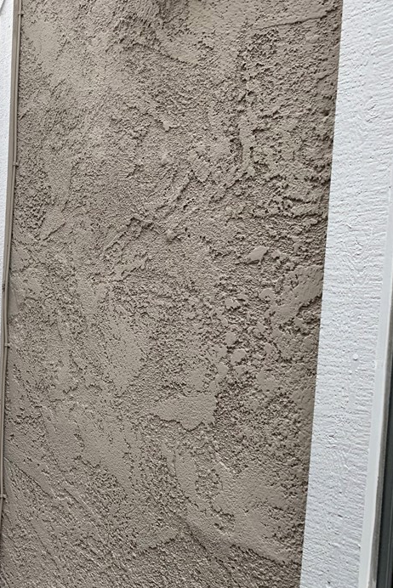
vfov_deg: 48.4
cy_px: 313
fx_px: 654
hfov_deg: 32.0
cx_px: 49
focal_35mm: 40
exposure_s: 1/122
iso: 25
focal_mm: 4.25
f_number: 1.8
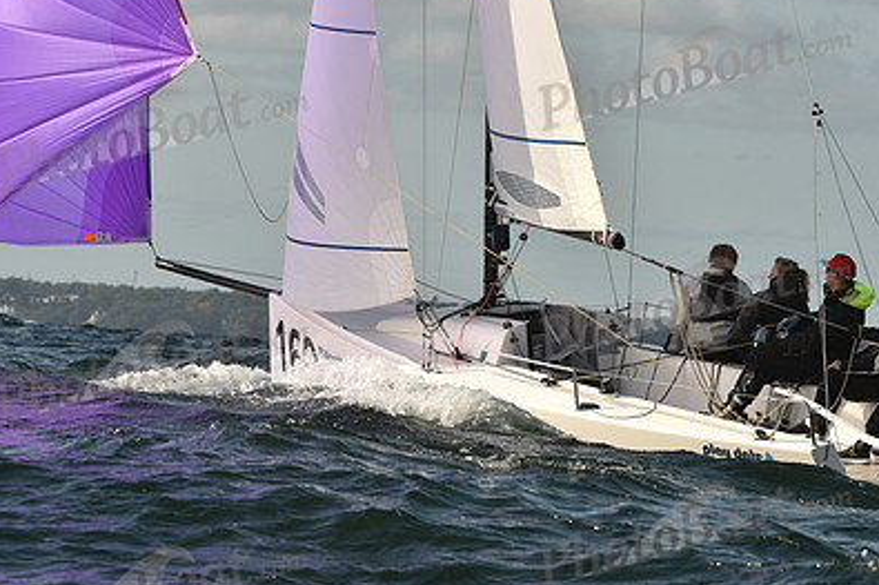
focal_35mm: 294
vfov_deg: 4.7
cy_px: 219
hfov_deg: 7.0
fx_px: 7175
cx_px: 425
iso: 320
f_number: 9
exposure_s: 1/1000
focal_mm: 200
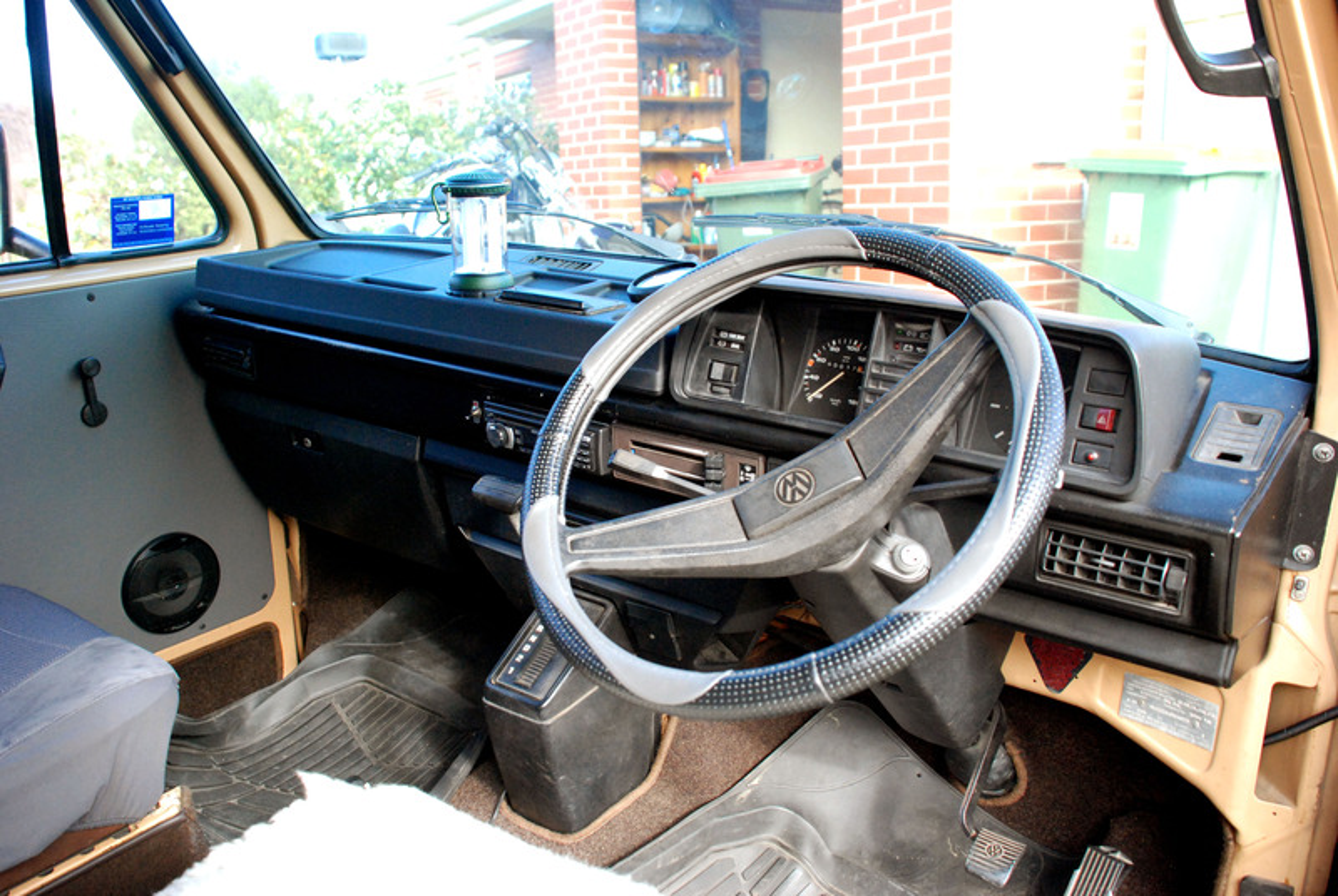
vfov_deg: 43.7
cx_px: 669
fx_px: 1117
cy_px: 448
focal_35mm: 30
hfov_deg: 61.9
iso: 1250
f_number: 3.8
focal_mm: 20
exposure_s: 1/320
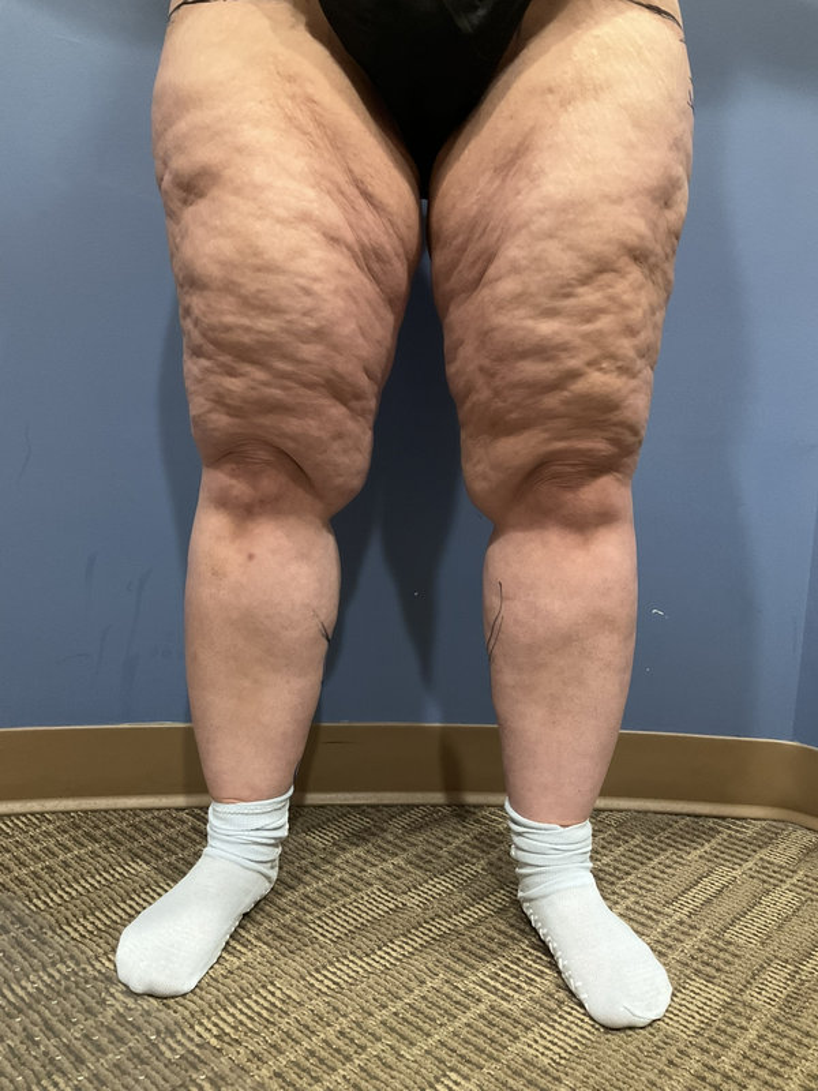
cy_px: 546
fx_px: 914
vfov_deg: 61.7
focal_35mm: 29
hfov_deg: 48.2
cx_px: 409
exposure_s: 1/40
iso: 200
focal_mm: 3
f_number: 1.8
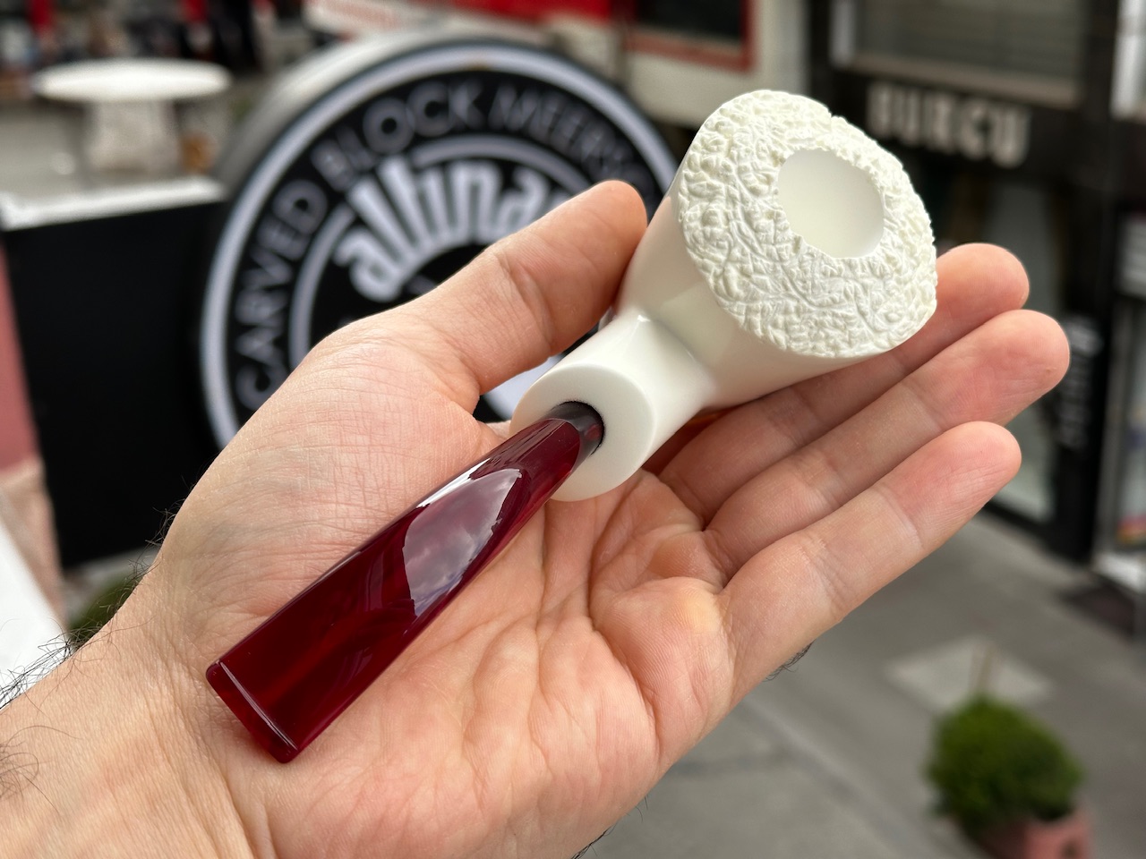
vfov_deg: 30.3
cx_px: 573
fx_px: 1589
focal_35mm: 48
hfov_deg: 39.7
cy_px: 430
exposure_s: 1/482
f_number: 1.78
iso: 64
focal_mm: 6.86
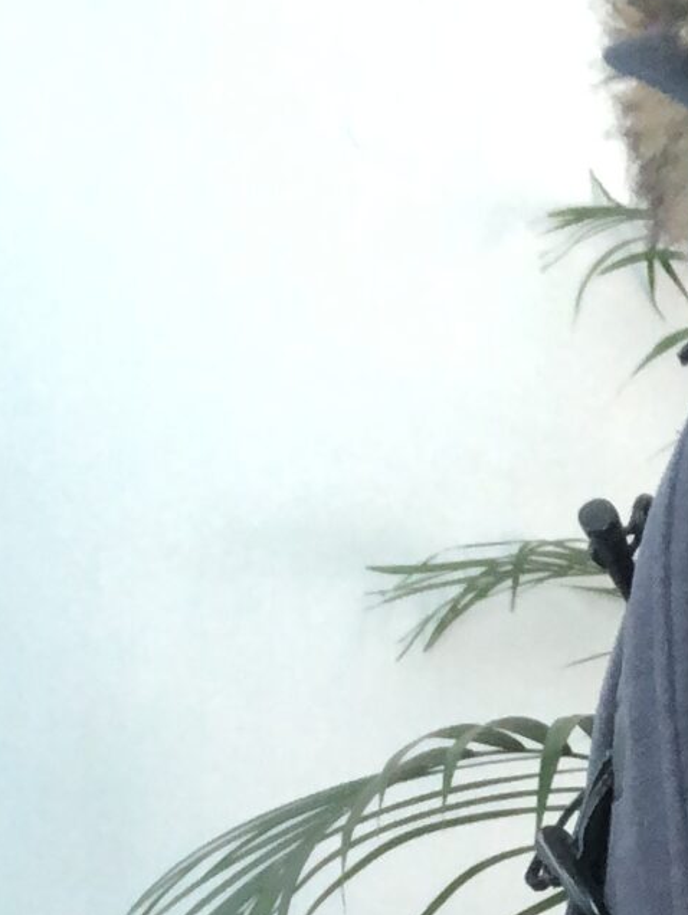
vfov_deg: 18.0
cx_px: 801
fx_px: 2726
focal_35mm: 103
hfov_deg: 14.0
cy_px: 1151
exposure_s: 1/40
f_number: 2.2
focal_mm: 2.87
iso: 250
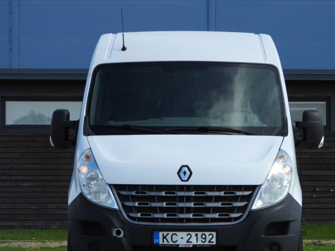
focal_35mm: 173
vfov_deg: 8.6
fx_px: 1675
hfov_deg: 11.4
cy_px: 157
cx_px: 196
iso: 100
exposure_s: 1/640
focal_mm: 24.3
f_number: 4
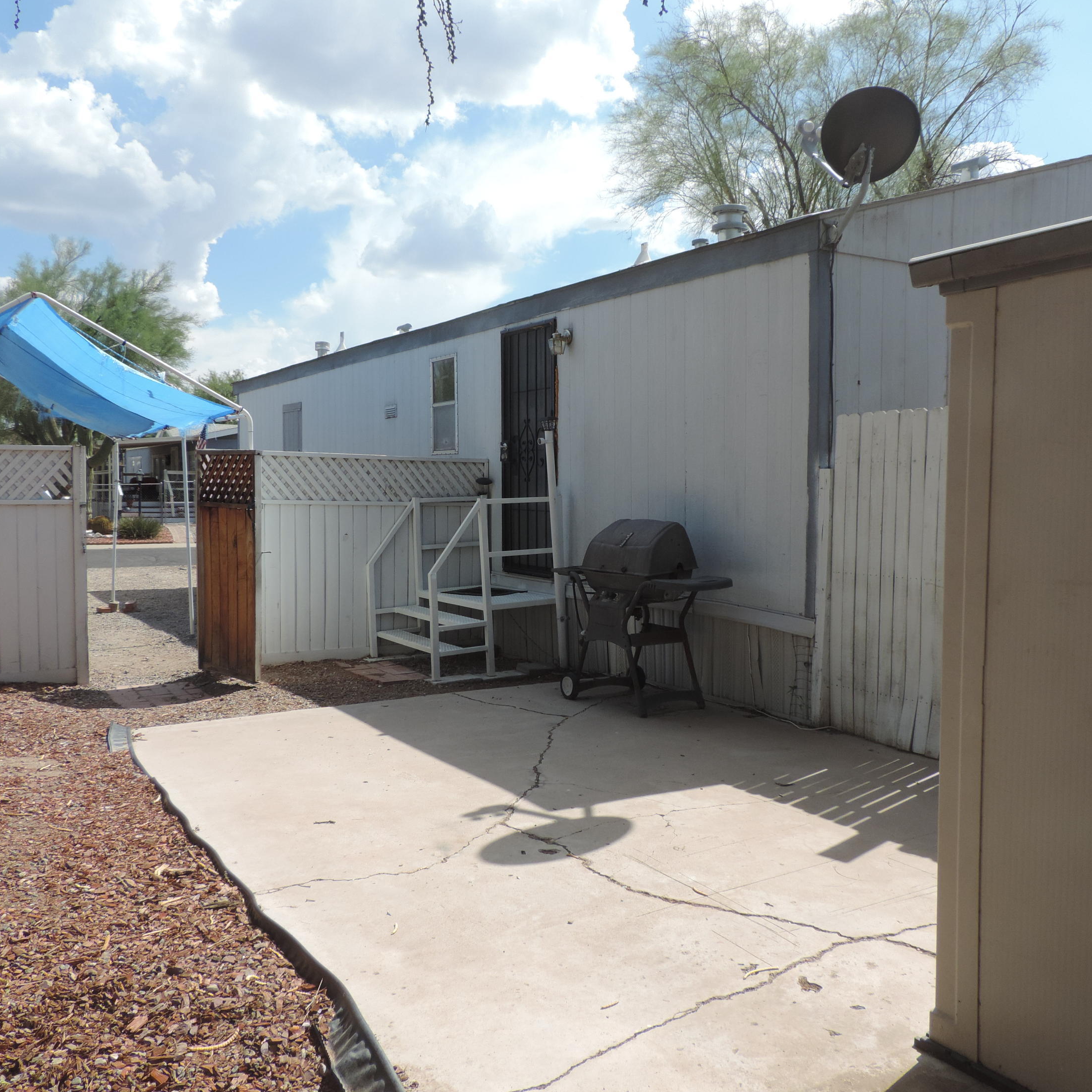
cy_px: 541
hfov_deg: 55.6
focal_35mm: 29
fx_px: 1035
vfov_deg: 55.6
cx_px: 550
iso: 80
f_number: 3
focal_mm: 4.3
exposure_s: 1/1000
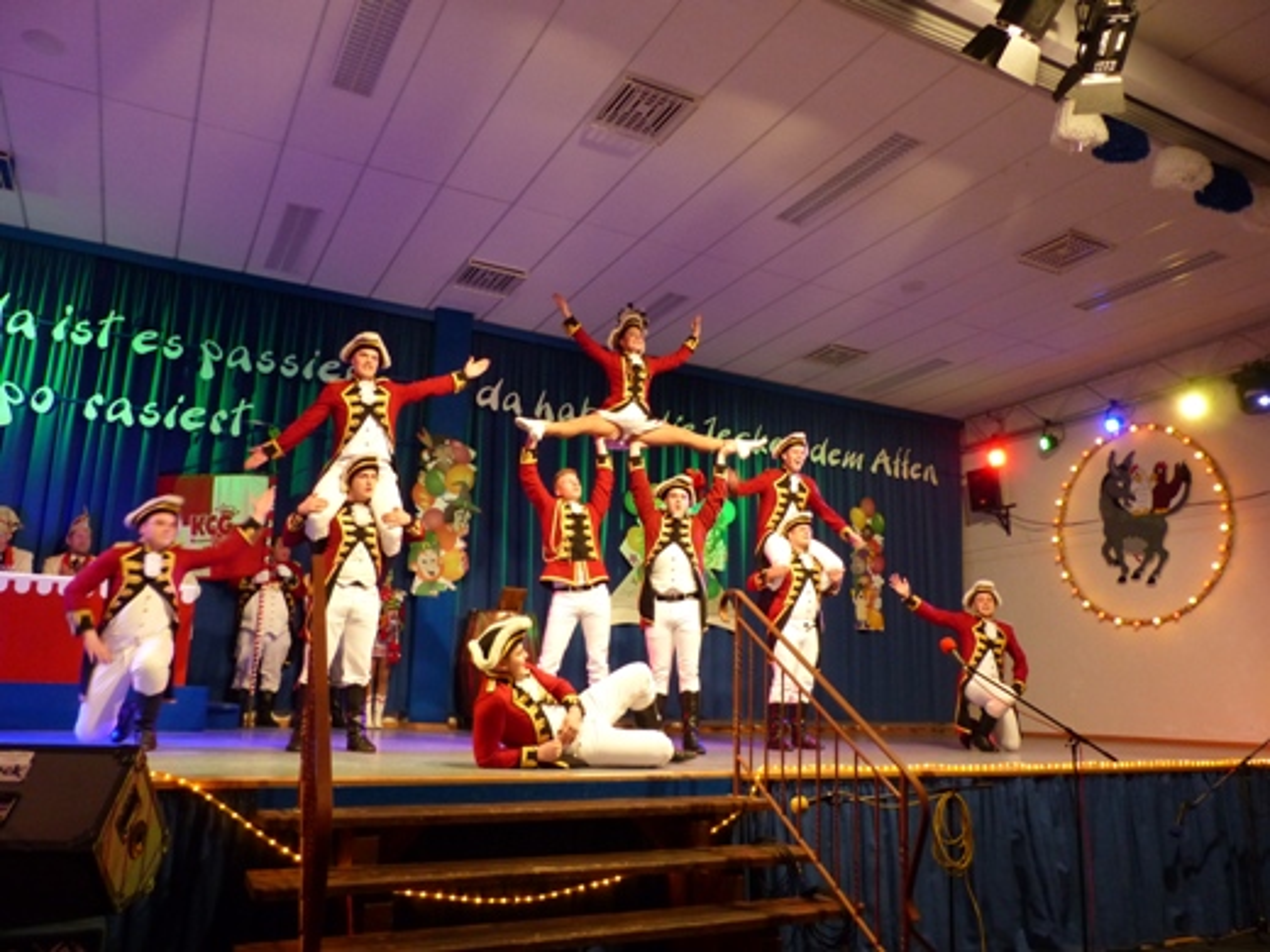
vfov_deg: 53.1
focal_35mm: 26
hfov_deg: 67.3
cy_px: 476
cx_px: 635
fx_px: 954
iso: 400
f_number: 2.8
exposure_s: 1/25
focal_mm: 4.6
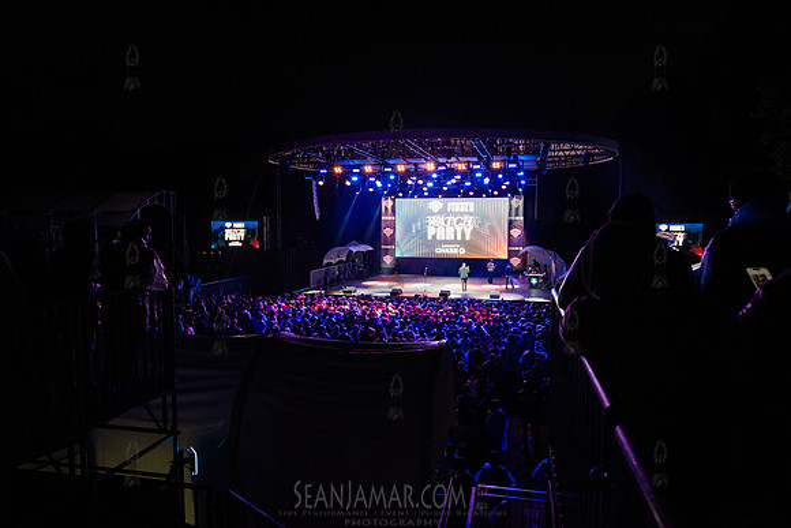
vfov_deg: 51.9
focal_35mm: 25
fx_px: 542
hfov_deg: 72.3
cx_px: 396
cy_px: 264
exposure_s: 1/400
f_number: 3.2
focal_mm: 24
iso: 6400
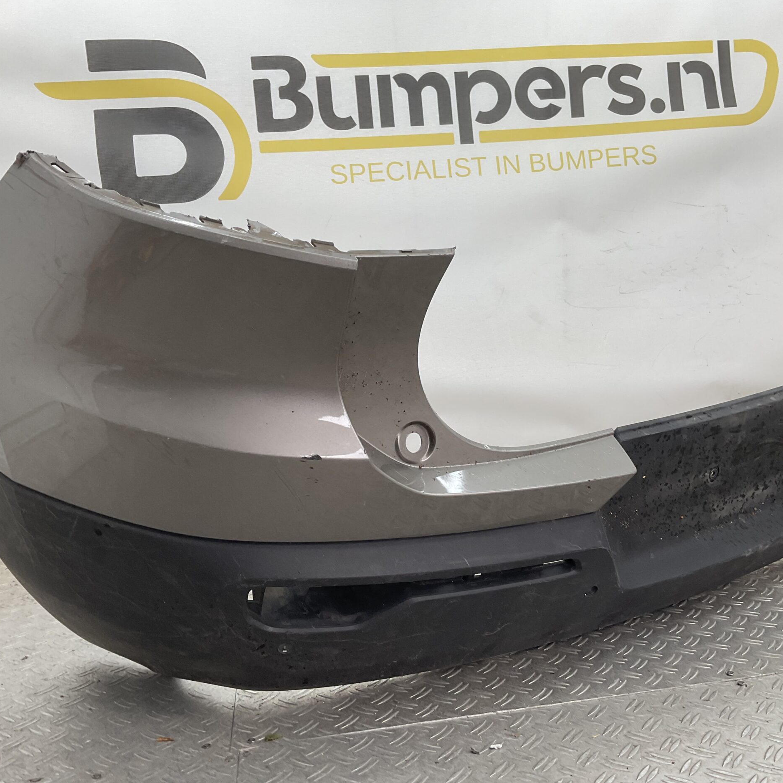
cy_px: 391
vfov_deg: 47.2
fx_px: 896
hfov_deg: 47.2
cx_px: 429
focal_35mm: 35
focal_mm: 3
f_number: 1.8
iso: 25
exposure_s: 1/120
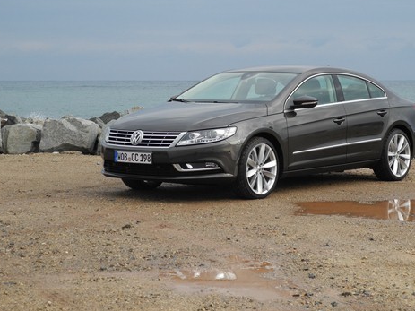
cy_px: 101
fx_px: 1127
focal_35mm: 94
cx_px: 273
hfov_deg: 20.8
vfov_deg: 15.7
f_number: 4
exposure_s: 1/420
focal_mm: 14.5
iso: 100
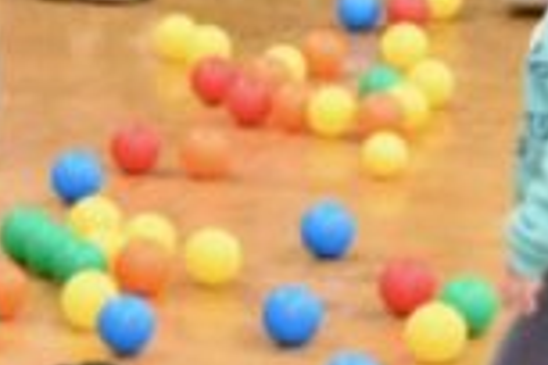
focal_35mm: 267
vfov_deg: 5.1
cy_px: 245
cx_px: -387
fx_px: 4064
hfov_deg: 7.5
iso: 6400
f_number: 11
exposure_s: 1/100
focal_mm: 40
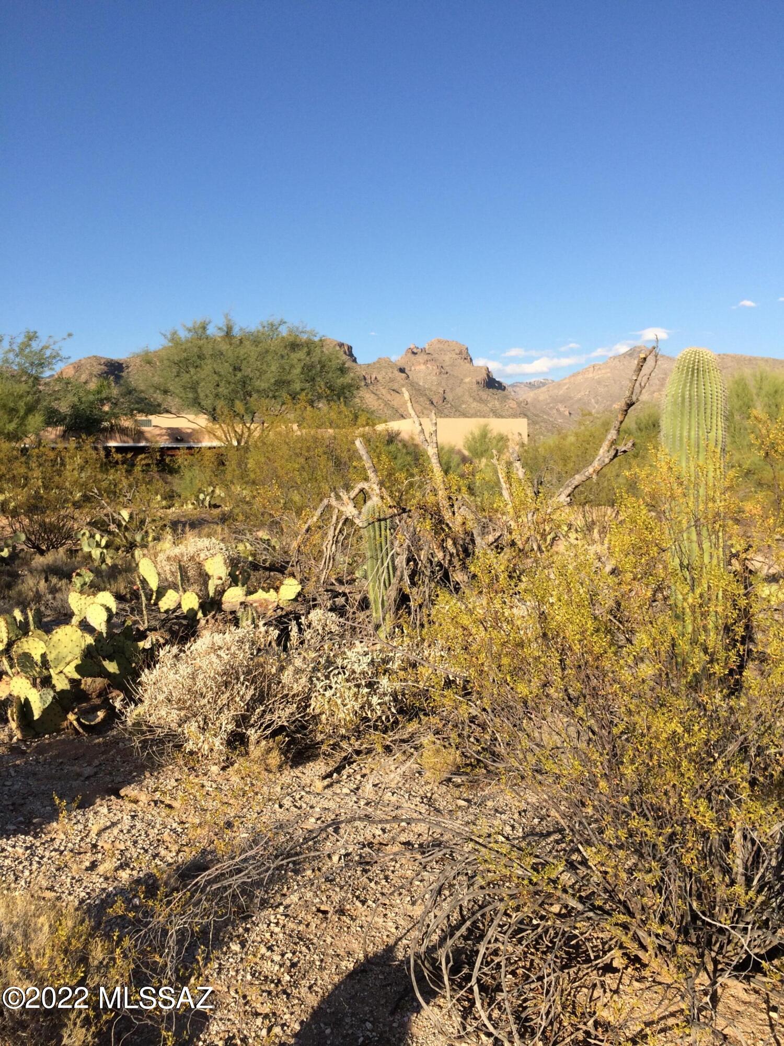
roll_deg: +1.7
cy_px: 523
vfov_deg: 61.7
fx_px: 876
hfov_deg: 48.2
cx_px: 392
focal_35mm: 29
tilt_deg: -2.1
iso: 32
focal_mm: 4.15
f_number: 2.2
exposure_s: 1/1466
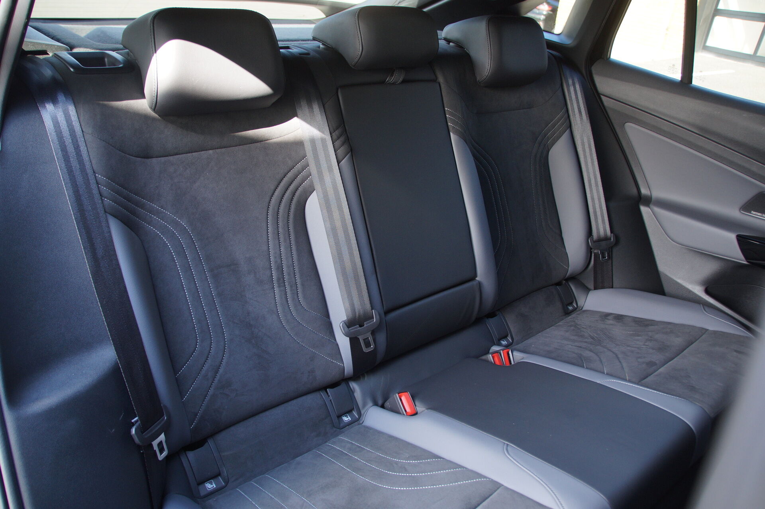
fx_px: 573
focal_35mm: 27
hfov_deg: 67.4
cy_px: 254
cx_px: 382
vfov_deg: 47.9
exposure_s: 1/60
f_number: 4
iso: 320
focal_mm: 18
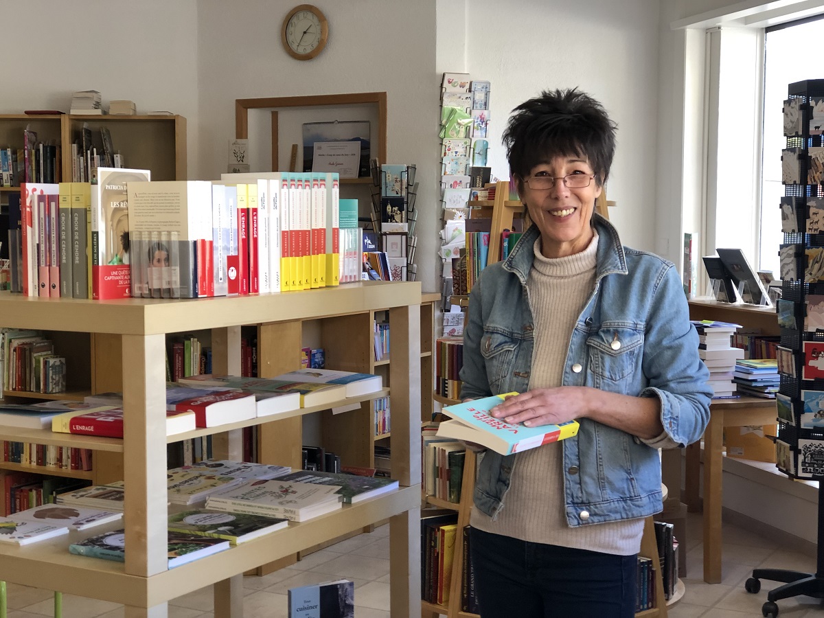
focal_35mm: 57
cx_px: 412
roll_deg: +0.3
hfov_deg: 33.8
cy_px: 309
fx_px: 1357
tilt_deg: -5.0
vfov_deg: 25.7
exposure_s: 1/33
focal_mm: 6.6
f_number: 2.8
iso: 50
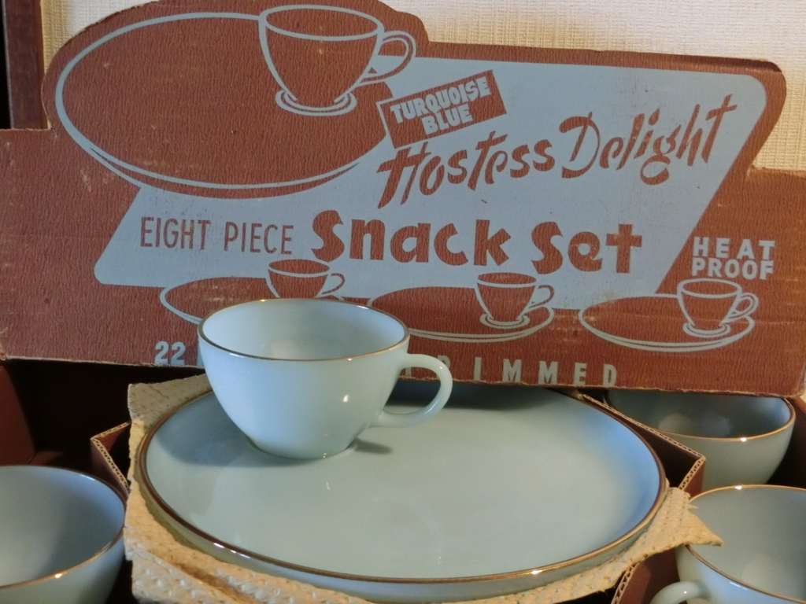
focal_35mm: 45
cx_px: 403
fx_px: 1048
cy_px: 302
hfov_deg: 42.1
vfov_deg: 32.2
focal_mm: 8
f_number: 4.4
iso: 800
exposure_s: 1/15
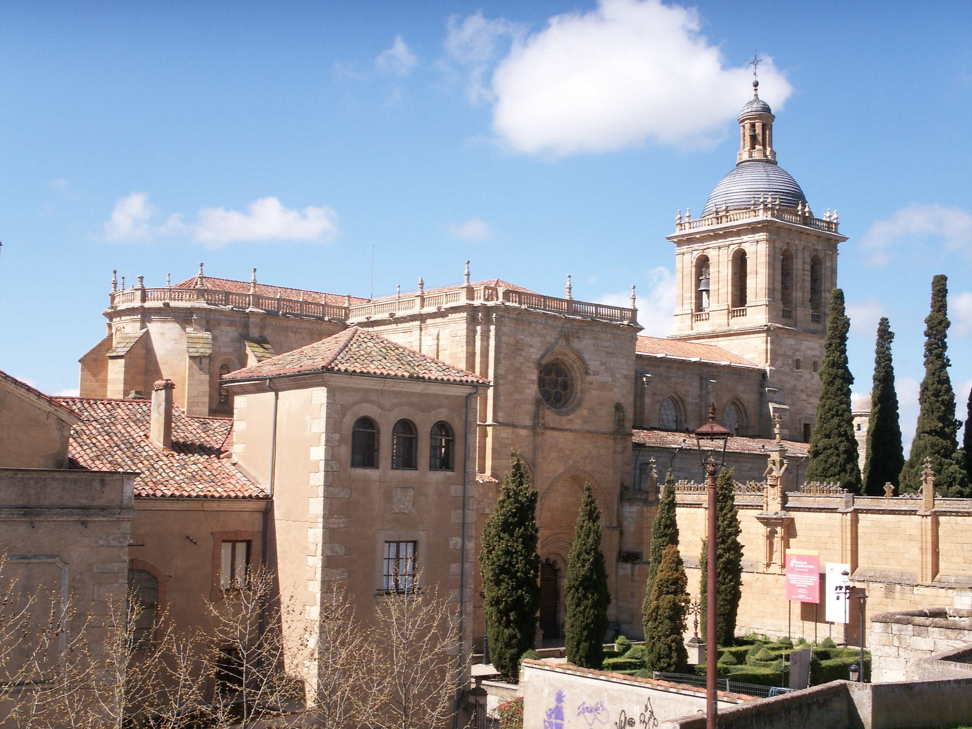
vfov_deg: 31.5
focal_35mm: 46
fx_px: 1292
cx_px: 486
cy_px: 364
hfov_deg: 41.2
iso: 50
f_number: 7.1
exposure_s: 1/125
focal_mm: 9.7
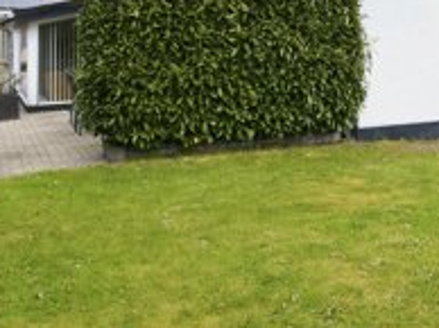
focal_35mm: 50
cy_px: -14
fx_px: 633
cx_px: 401
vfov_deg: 27.1
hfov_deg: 35.8
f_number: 8
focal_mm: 13.8
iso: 200
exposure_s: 1/200
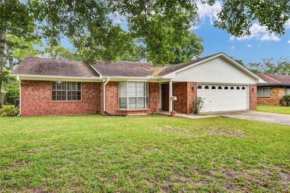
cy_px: 96
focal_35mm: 22
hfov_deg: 77.3
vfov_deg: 56.1
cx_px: 145
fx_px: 181
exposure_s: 1/100
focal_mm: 15
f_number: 7.1
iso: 100
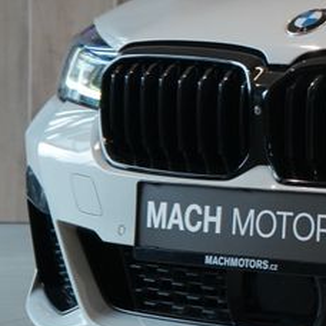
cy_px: 75
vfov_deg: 7.2
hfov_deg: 6.9
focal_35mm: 244
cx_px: 673
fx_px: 2600
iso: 1600
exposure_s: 1/160
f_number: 5.6
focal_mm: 64
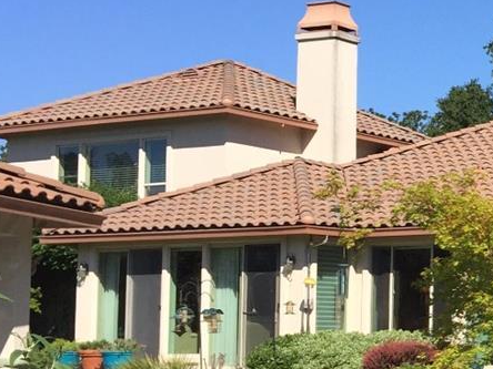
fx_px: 1396
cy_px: 283
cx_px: 782
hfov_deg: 17.6
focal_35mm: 98
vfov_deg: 15.0
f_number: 2.2
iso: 32
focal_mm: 4.15
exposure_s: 1/1883
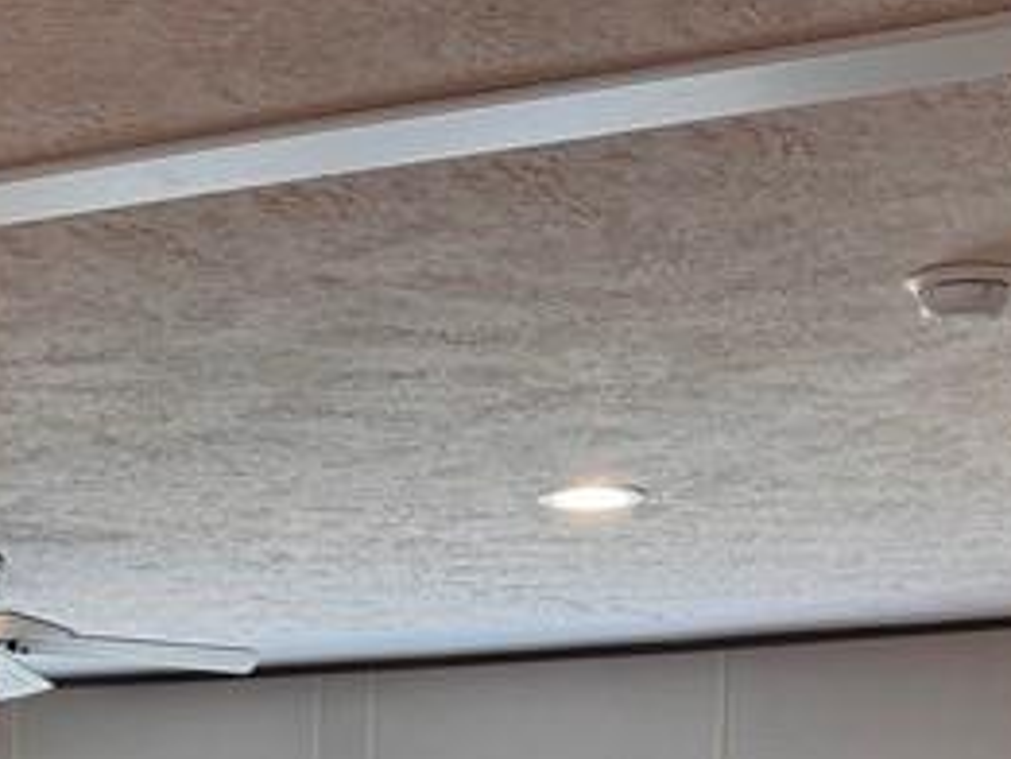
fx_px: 2747
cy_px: 1282
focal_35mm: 94
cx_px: 136
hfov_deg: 20.5
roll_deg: -0.2
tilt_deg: -3.6
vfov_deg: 14.2
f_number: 1.78
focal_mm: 6.76
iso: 125
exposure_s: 1/60
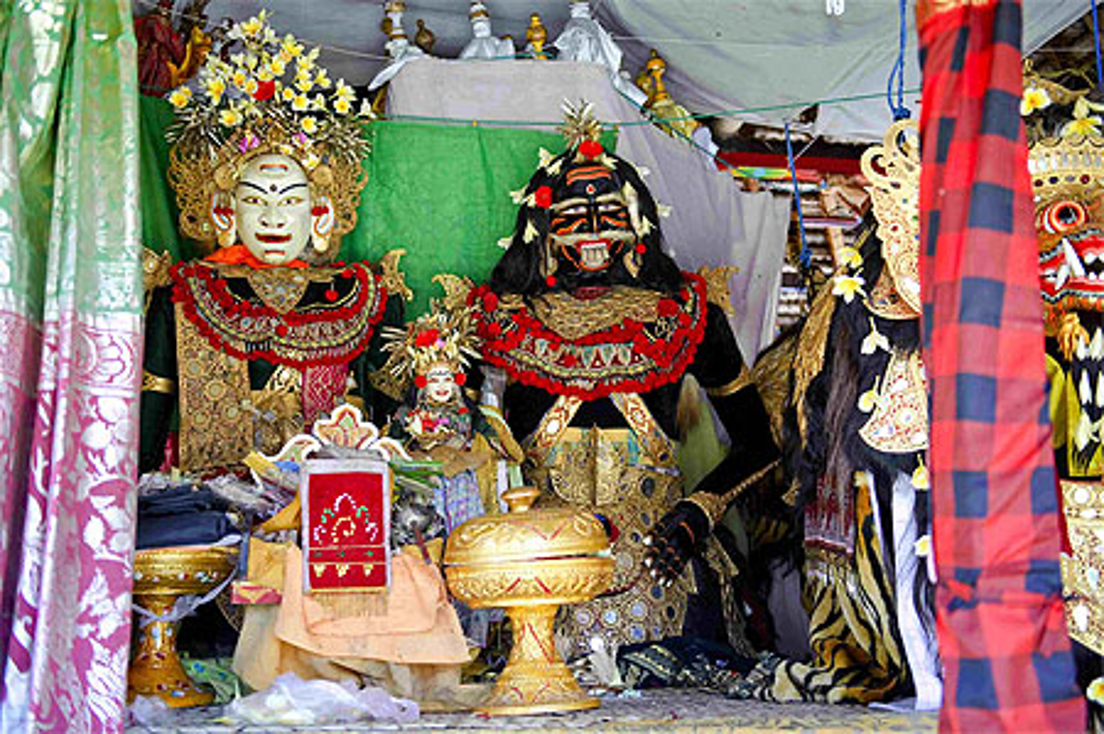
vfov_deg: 30.4
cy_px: 367
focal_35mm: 44
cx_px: 552
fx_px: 1348
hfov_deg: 44.5
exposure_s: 1/125
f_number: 2.8
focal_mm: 44
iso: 200
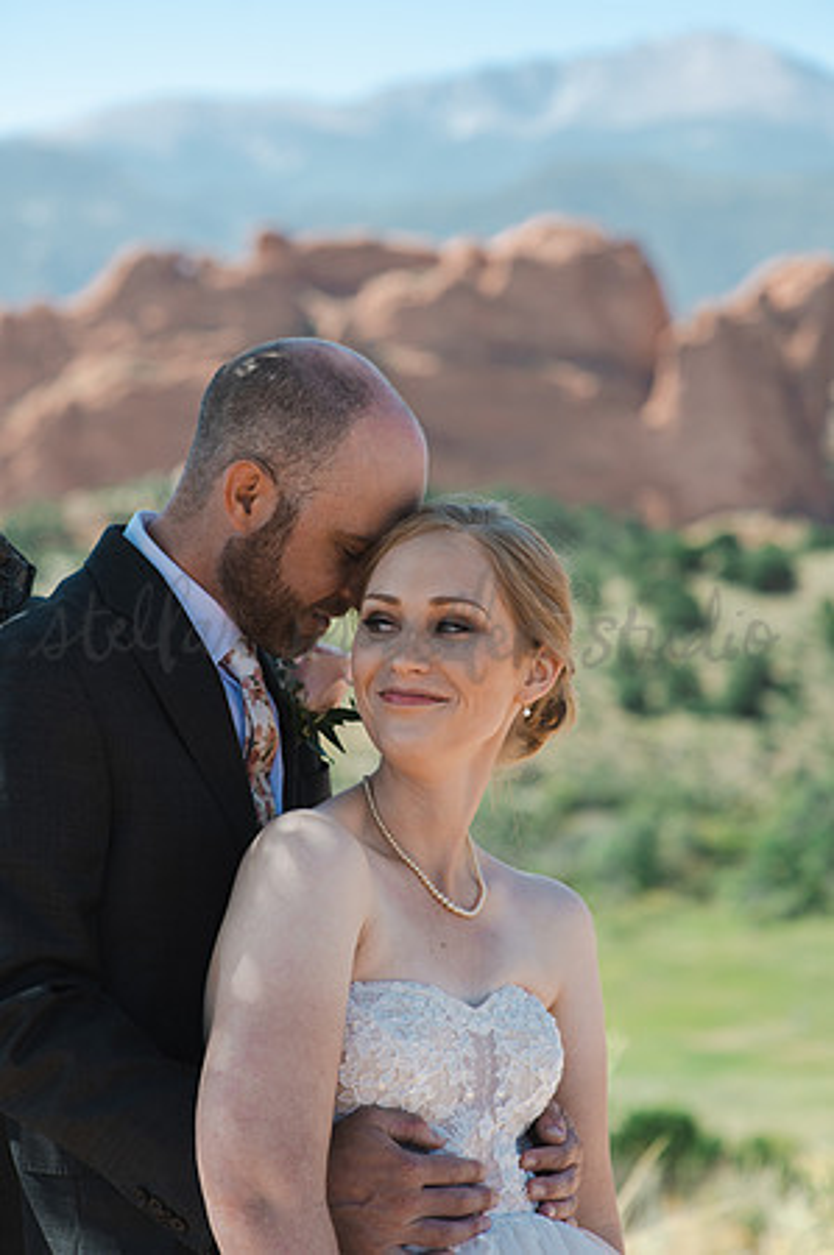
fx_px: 2960
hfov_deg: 16.0
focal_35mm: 85
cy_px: 628
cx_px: 417
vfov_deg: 23.9
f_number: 3.5
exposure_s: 1/320
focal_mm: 85
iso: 100
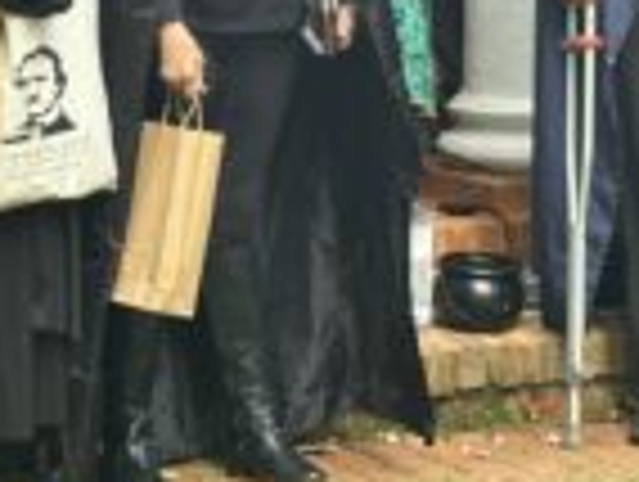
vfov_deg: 9.0
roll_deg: -0.3
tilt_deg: -0.4
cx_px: 346
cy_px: -176
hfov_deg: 12.2
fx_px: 2996
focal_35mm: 162
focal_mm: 6.86
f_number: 1.78
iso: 64
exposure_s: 1/212
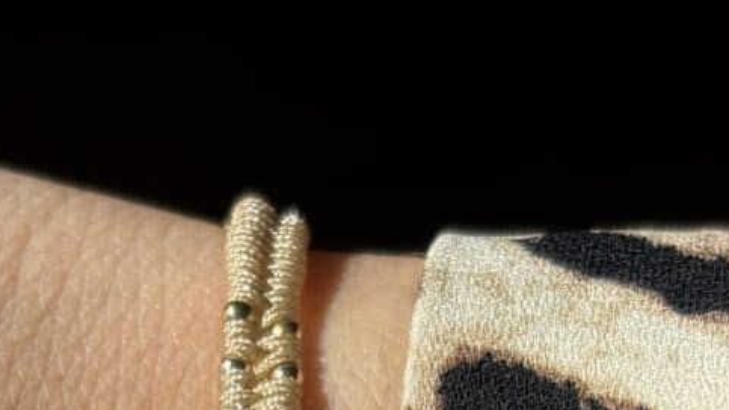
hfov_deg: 17.8
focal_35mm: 120
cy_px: 767
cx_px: 279
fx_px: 2320
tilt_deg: -53.4
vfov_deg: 9.6
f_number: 1.6
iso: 40
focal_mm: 5.96
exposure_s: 1/2288
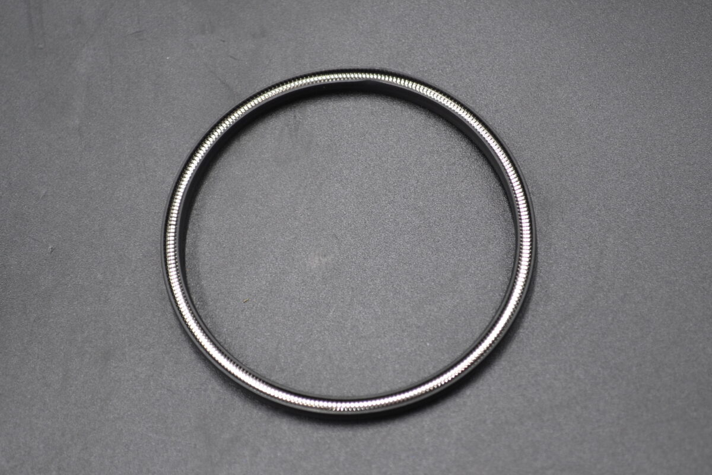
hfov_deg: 27.0
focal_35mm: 75
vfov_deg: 18.2
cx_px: 356
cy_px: 238
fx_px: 1483
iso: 400
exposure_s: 1/40
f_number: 5.6
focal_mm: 50
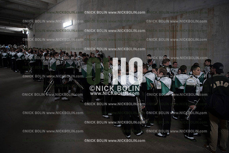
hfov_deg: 73.7
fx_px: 153
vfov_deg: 53.2
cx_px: 114
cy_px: 76
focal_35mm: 24
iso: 1250
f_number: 2.8
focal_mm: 24
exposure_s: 1/125
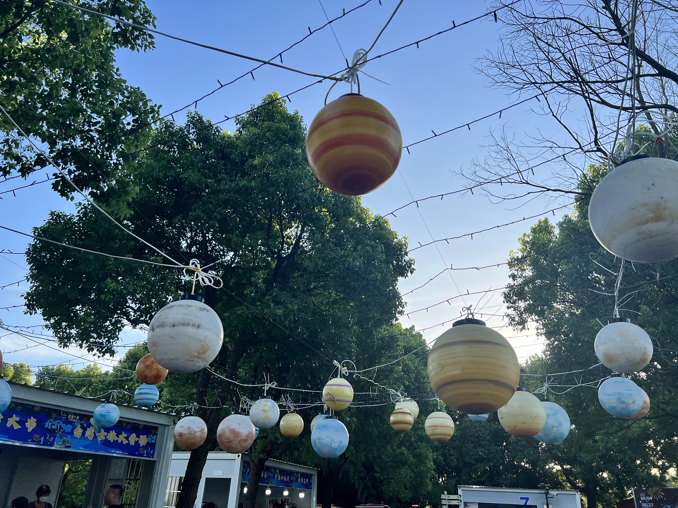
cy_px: 254
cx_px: 339
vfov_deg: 53.1
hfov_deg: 67.3
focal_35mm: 26
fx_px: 509
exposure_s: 1/2045
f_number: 1.5
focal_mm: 5.7
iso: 50
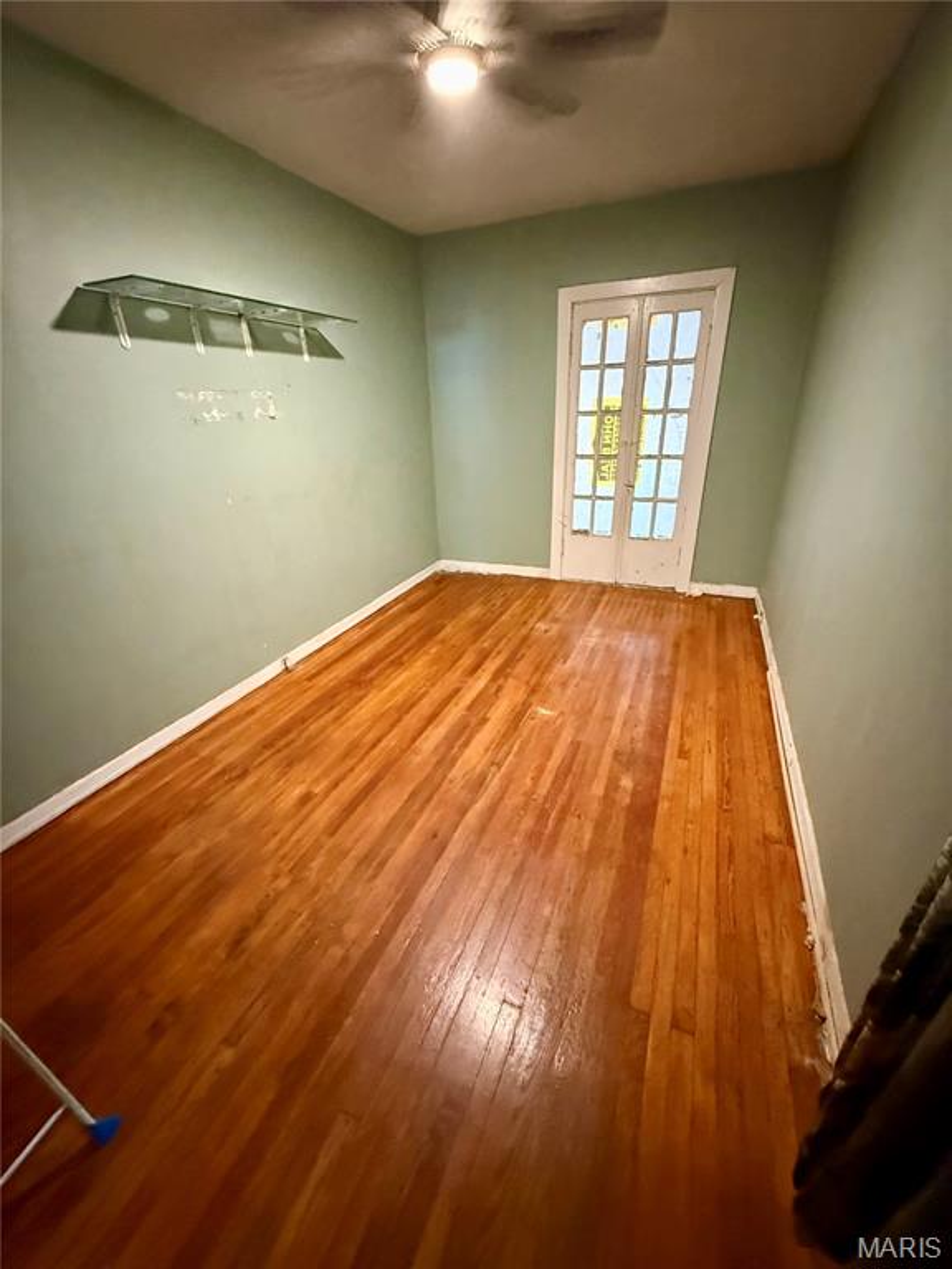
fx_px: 513
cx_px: 476
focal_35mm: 14
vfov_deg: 102.1
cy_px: 634
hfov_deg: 85.7
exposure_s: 1/40
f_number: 2.2
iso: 1250
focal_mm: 2.22
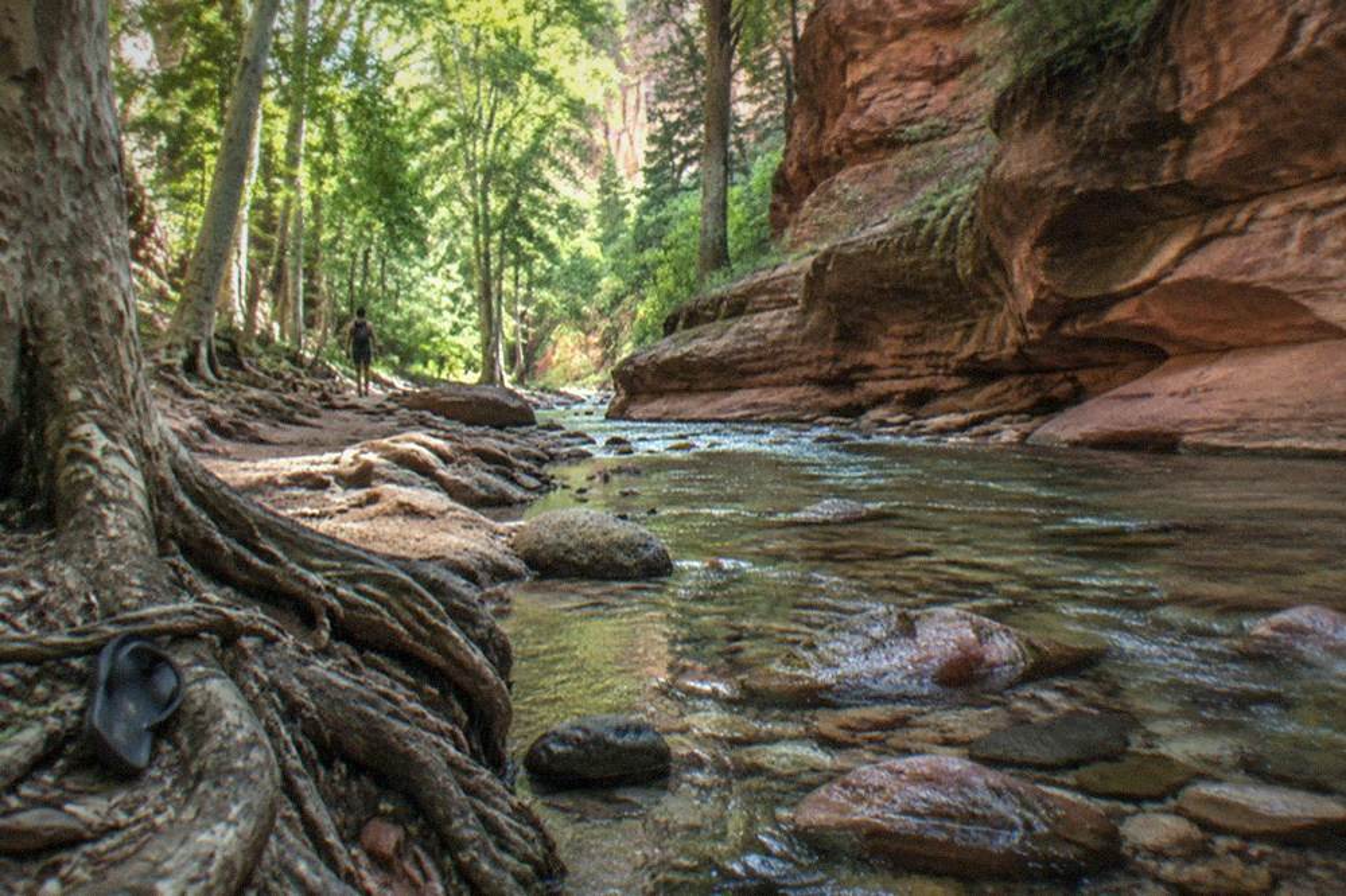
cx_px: 673
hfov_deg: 54.5
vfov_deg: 37.8
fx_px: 1308
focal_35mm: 35
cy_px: 448
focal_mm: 35
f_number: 10
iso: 320
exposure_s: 1/100
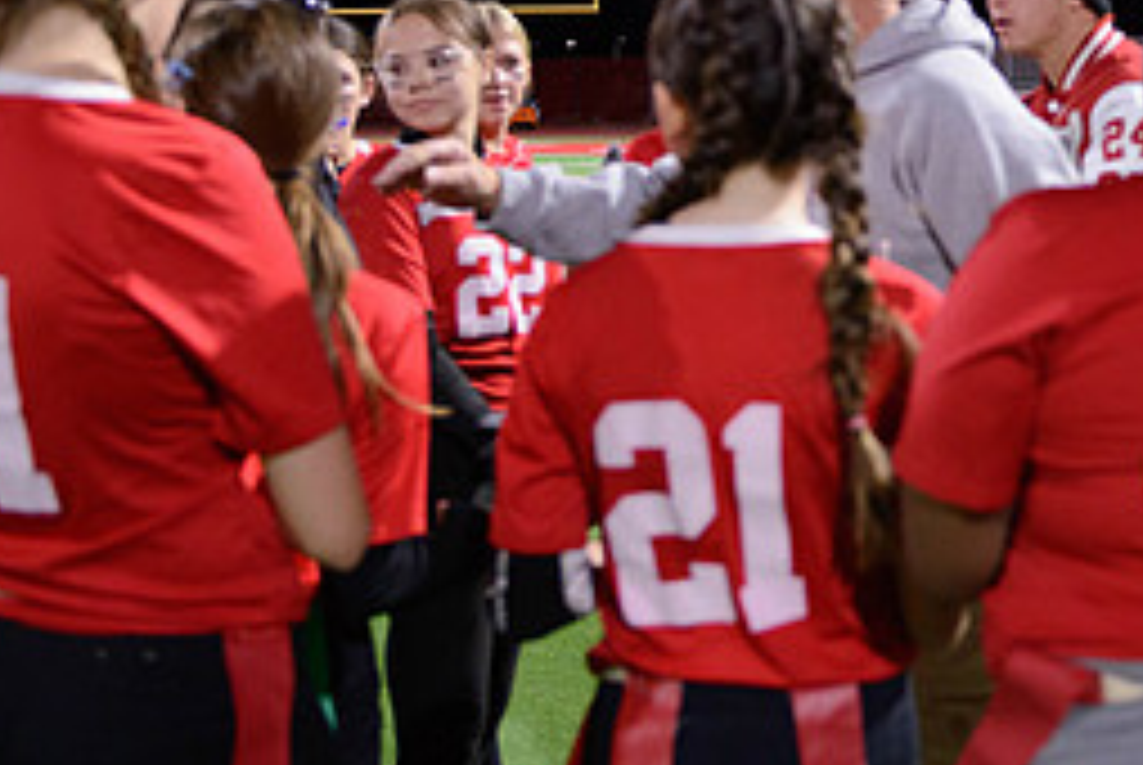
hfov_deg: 26.8
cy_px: 124
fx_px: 2320
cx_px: 1022
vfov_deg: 18.5
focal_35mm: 73
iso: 3200
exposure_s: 1/320
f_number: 2.8
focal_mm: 32
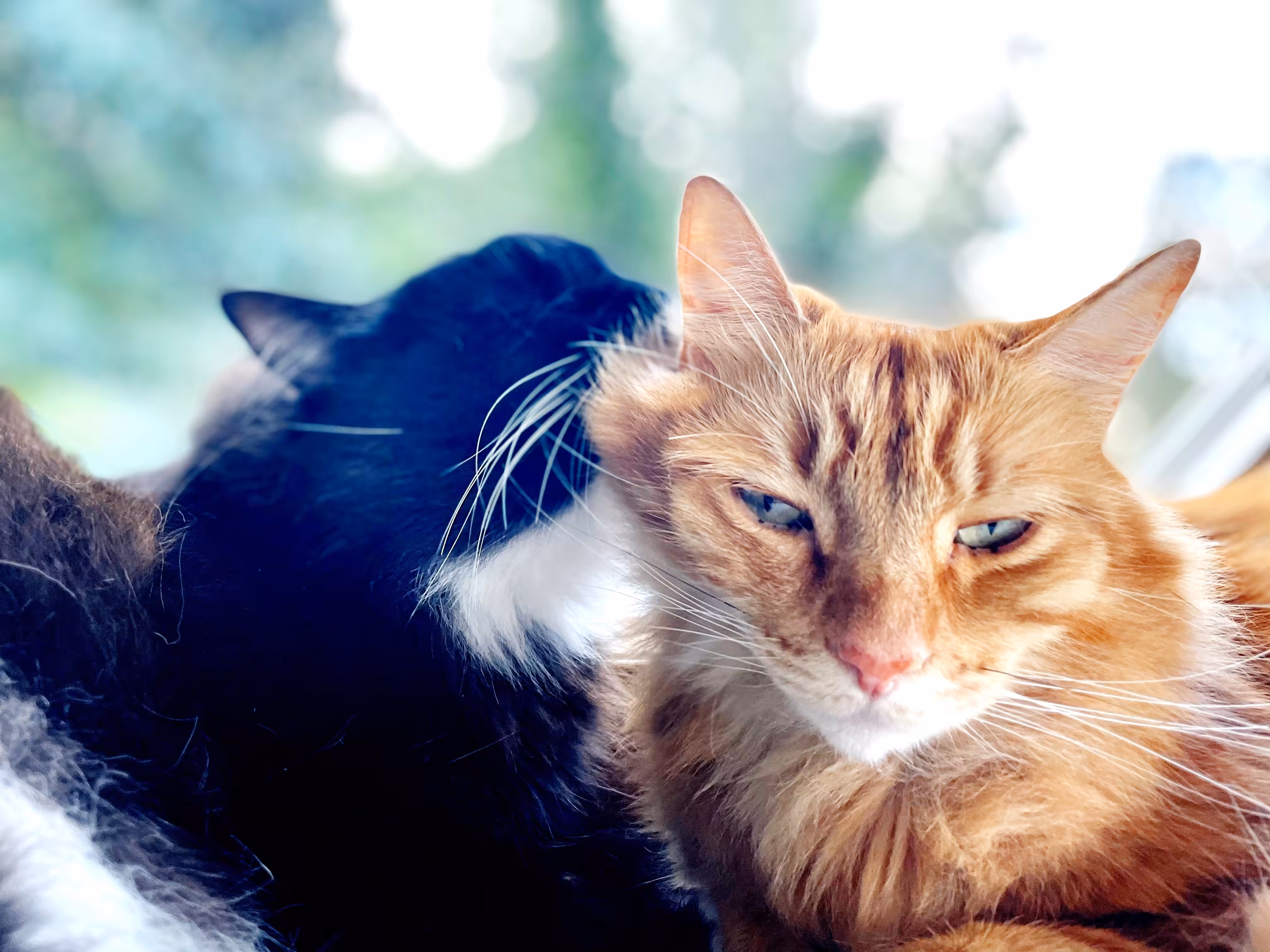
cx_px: 635
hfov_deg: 67.3
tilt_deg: +5.6
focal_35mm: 26
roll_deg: +0.3
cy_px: 476
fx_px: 954
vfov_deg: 53.1
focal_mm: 4.2
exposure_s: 1/117
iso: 125
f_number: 1.6
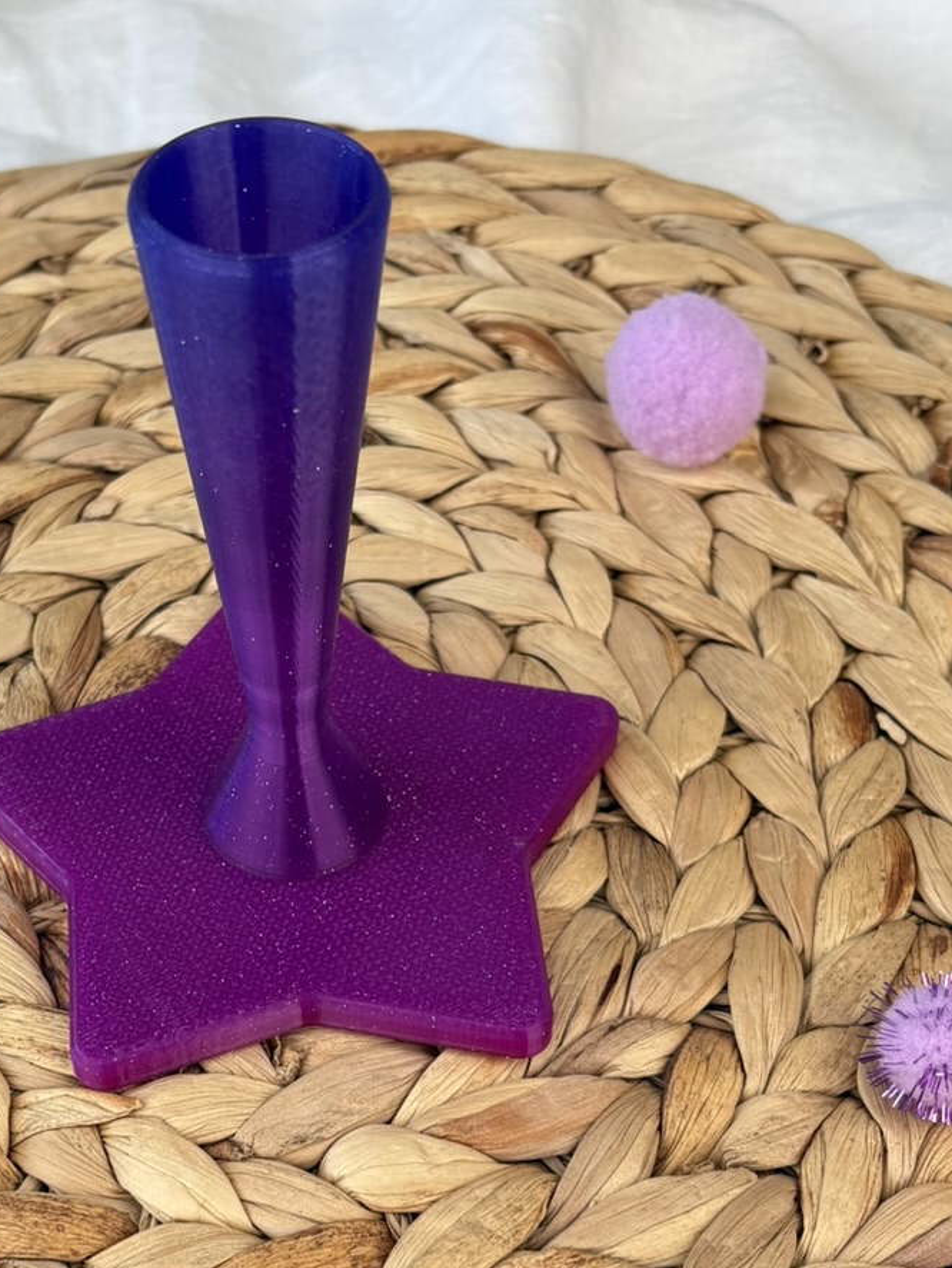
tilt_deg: -49.1
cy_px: 948
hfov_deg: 24.3
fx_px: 2199
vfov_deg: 31.6
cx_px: 323
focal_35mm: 60
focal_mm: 5.96
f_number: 1.6
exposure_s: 1/130
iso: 32
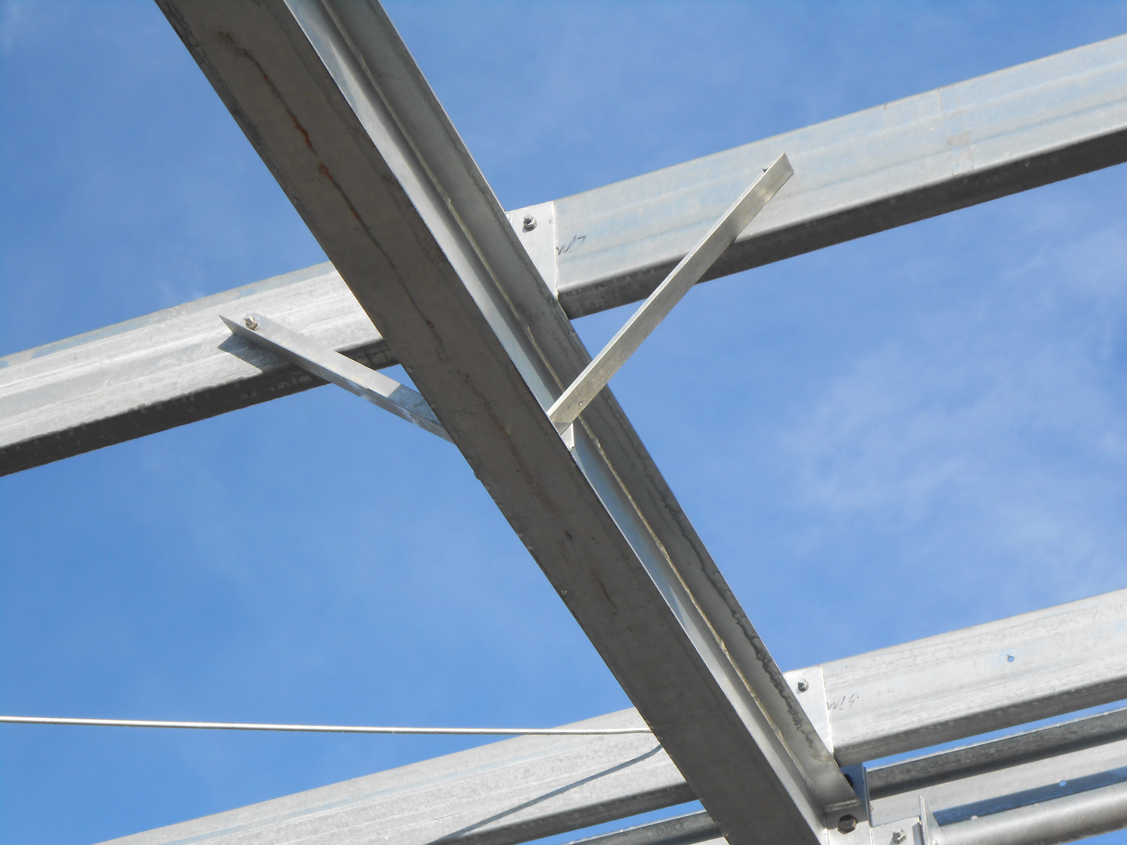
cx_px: 564
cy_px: 422
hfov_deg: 18.7
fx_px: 3419
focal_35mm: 105
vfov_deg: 14.1
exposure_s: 1/320
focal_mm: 18.7
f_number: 5
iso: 80
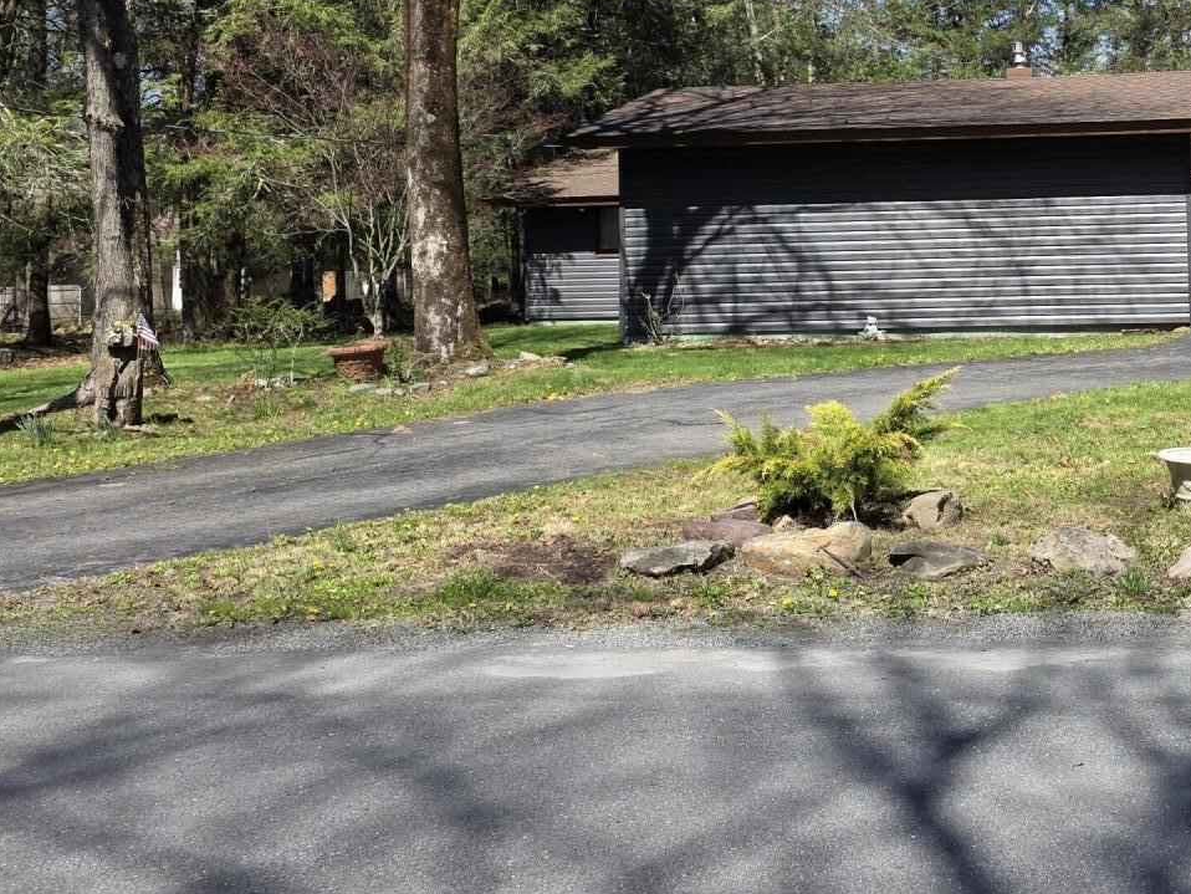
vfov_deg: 29.4
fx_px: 1652
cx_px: 981
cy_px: 147
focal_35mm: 48
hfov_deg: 38.0
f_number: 1.7
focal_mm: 6.3
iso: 80
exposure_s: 1/3409
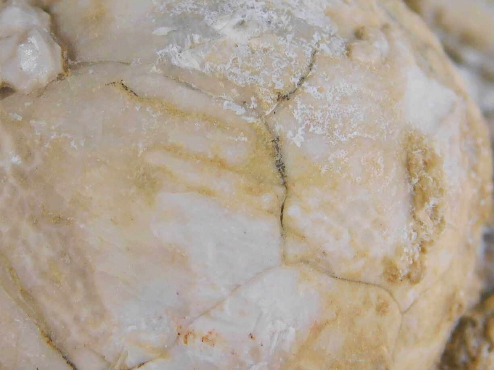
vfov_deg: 5.3
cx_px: 200
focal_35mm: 279
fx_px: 3981
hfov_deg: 7.1
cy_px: 152
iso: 125
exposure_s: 1/160
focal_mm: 23.7
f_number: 5
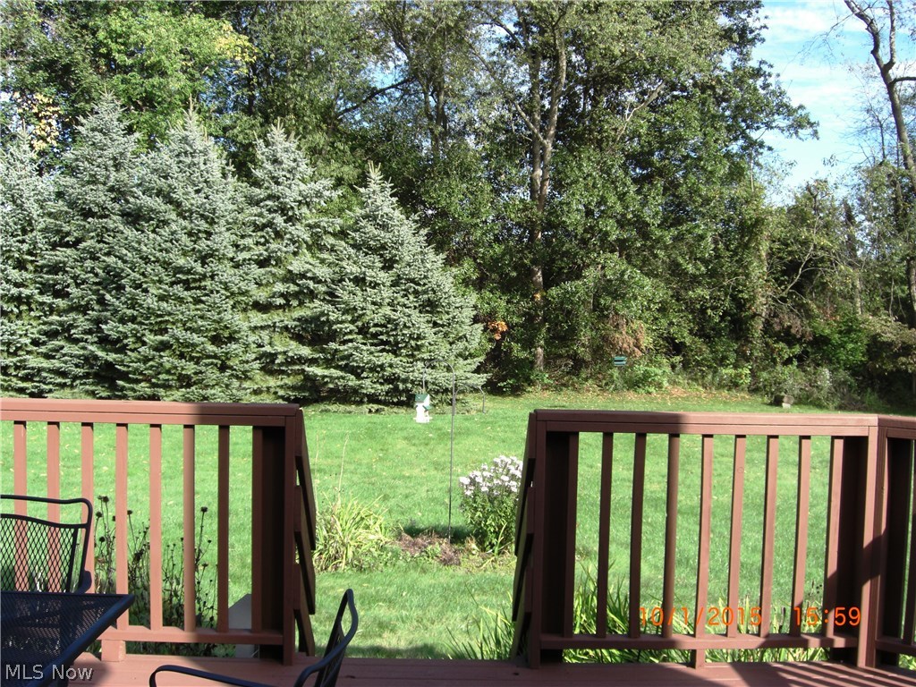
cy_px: 344
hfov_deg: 49.0
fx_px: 1006
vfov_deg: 37.7
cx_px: 458
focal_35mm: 38
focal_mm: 7.9
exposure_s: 1/250
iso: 80
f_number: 4
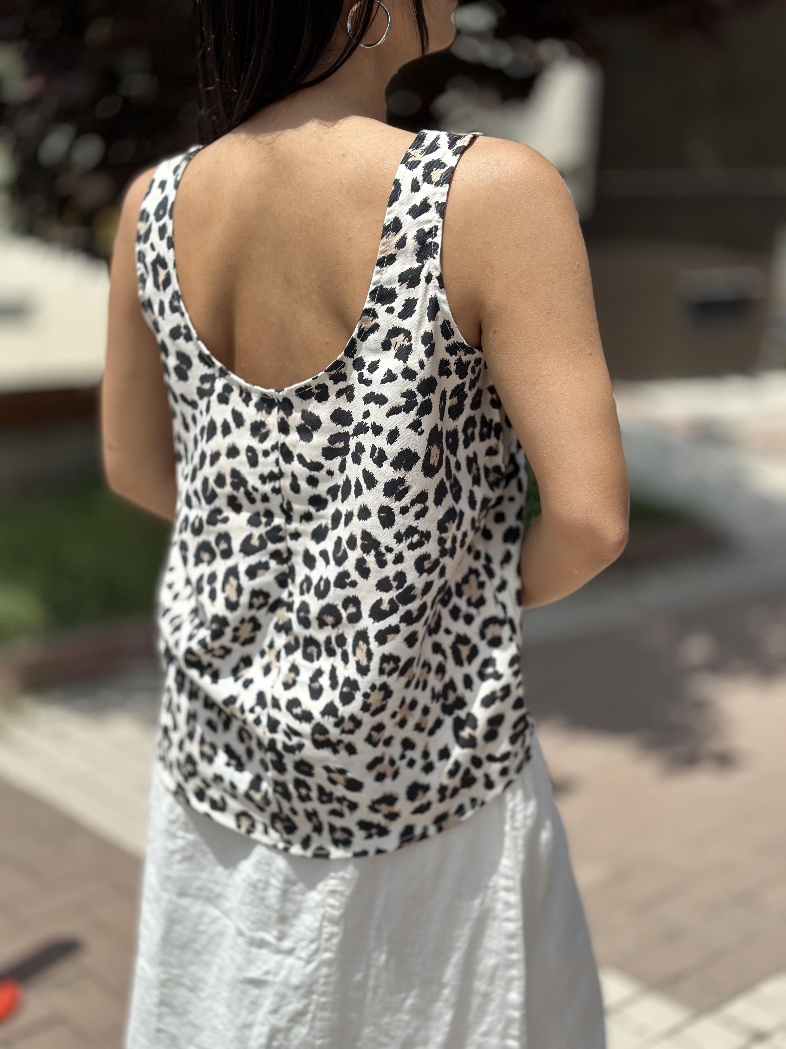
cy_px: 524
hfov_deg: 30.3
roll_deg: -2.9
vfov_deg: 39.7
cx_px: 393
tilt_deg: -16.6
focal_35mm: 48
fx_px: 1453
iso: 100
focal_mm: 6.86
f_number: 1.78
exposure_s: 1/4785
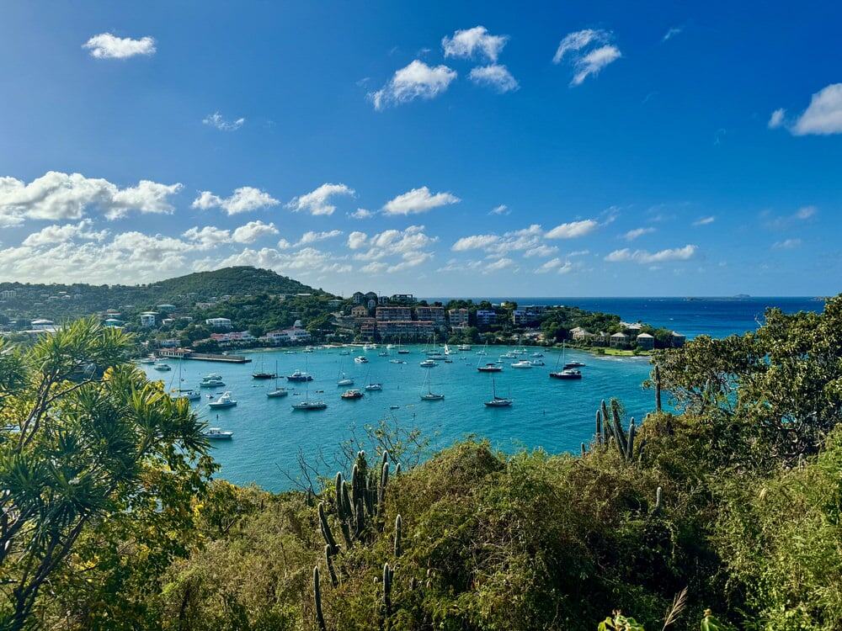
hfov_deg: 71.6
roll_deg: +0.6
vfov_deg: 56.8
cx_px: 421
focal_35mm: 24
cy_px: 316
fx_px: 584
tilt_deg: -1.1
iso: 80
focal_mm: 6.86
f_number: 1.78
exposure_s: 1/9009
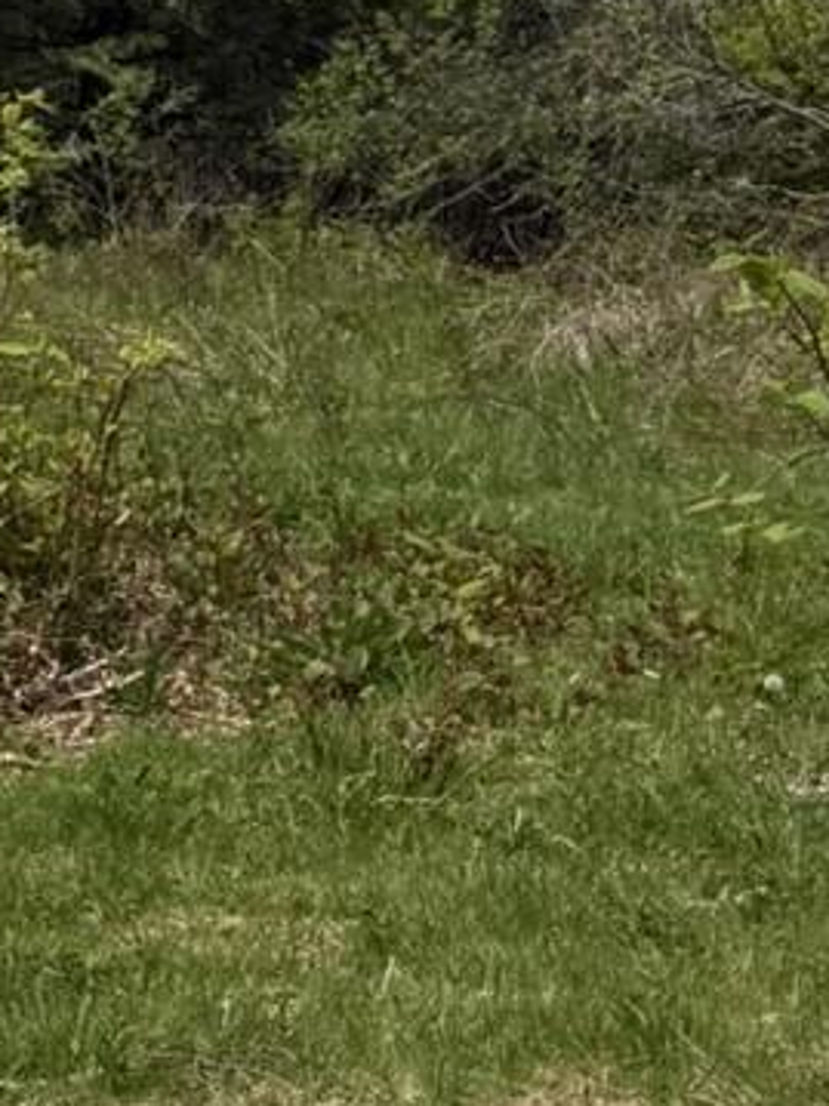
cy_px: 675
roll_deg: -2.0
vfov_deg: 14.4
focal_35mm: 137
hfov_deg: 10.3
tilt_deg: -8.5
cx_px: -542
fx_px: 4377
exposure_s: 1/6173
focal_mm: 6.76
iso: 80
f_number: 1.78
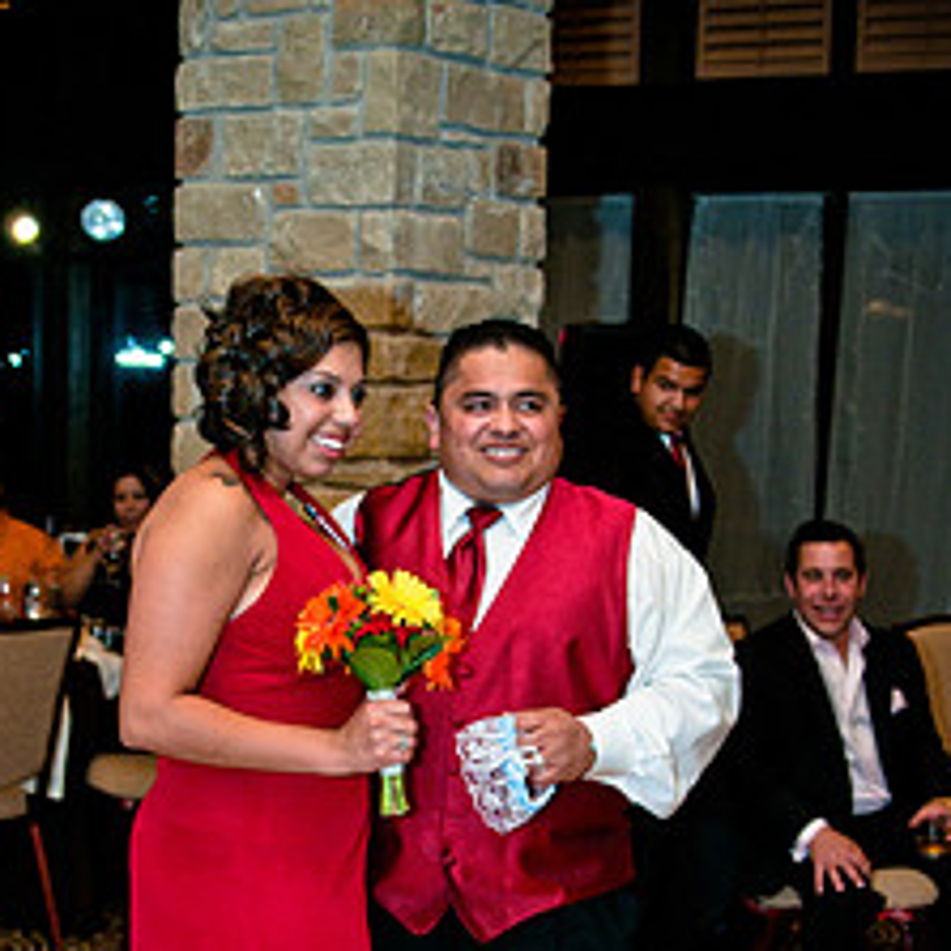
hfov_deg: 23.9
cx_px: 335
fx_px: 2238
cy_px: 704
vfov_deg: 23.8
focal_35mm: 72
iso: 400
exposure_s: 1/160
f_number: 3.2
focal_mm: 28
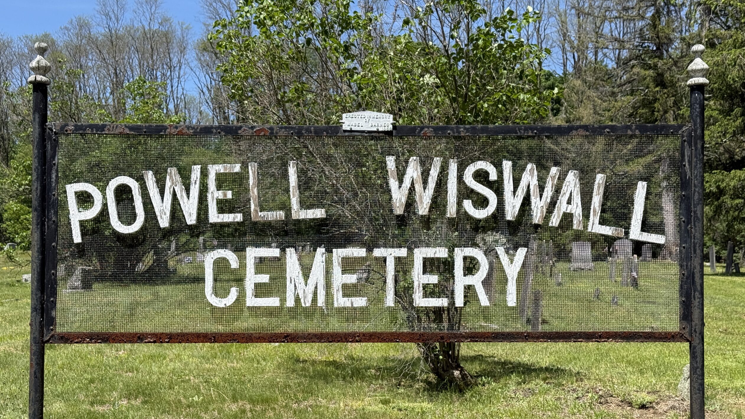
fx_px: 1047
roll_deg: +0.3
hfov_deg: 39.2
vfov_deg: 22.6
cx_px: 373
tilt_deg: +2.3
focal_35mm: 53
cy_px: 261
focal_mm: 6.76
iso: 64
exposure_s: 1/3378
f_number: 1.78
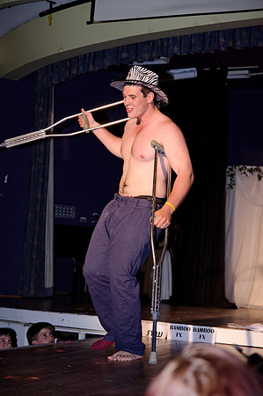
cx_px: 132
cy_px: 198
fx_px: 824
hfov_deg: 18.1
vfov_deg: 27.0
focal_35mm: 75
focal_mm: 50
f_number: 2.8
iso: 640
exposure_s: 1/160
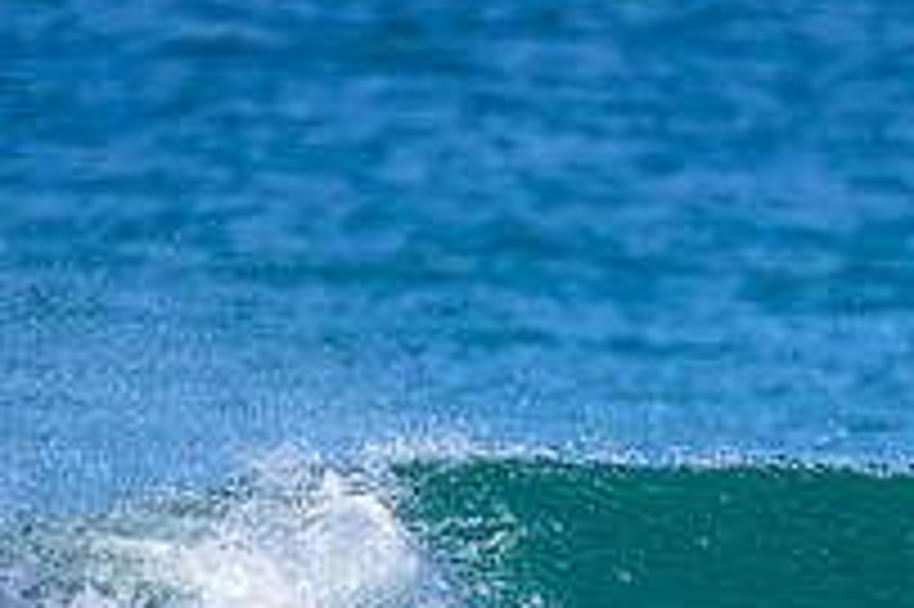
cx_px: 333
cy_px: 808
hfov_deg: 0.9
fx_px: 57991
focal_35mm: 2286
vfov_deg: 0.6
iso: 560
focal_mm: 800
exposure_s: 1/2000
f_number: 6.3
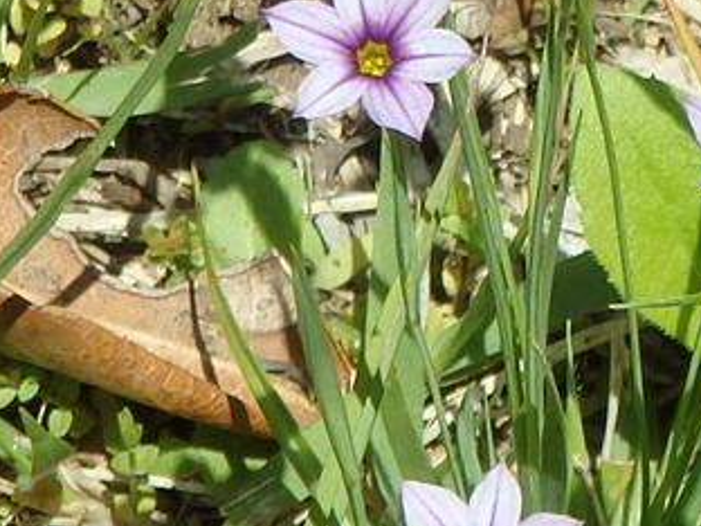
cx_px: 1218
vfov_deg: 2.3
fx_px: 13163
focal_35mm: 650
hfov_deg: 3.0
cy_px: -333
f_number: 5.7
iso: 125
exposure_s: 1/500
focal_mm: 30.2
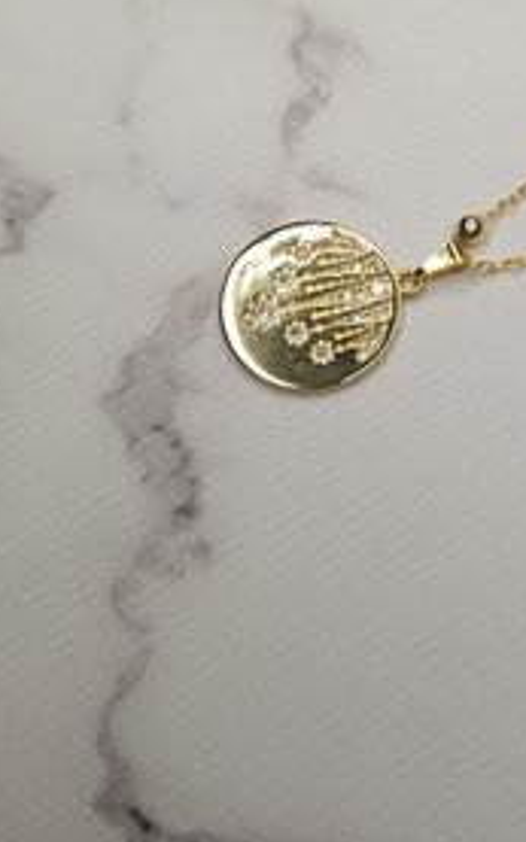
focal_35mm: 47
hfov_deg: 26.8
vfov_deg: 41.3
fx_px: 1079
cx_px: 438
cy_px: 202
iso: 50
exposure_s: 1/30
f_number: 1.8
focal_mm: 5.4
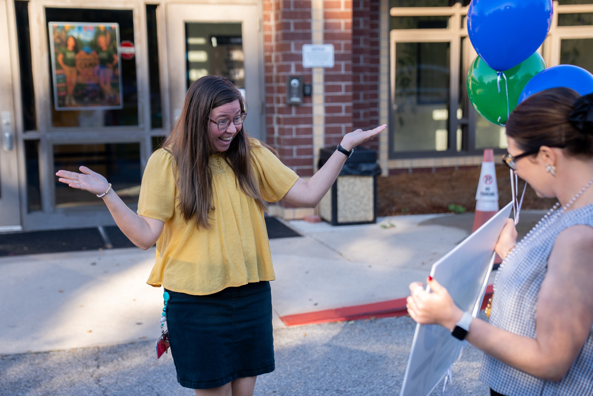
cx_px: 296
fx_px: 939
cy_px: 198
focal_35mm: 57
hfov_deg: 35.0
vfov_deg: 23.8
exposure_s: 1/320
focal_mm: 57
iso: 64
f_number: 2.8
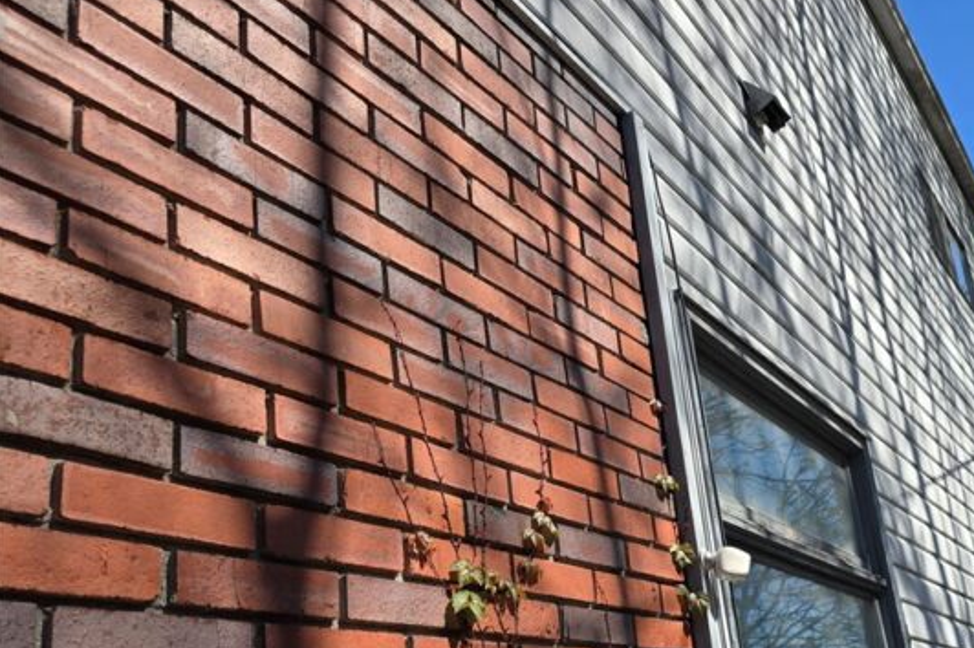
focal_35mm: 36
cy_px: 500
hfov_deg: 51.0
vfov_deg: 35.8
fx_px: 973
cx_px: 729
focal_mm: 6.3
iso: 12
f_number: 1.7
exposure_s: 1/604
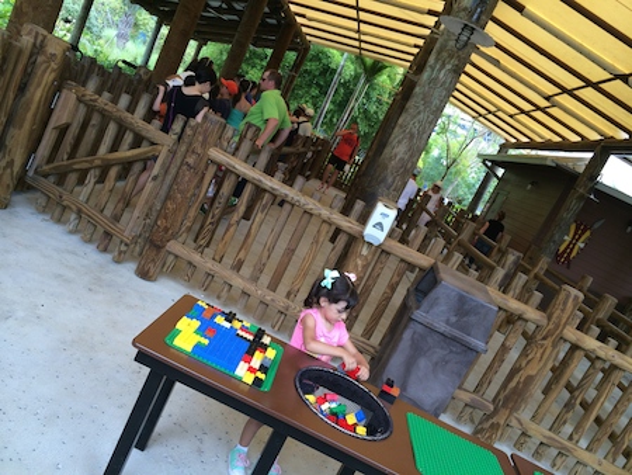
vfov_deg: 46.8
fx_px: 548
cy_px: 238
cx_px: 316
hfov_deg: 59.9
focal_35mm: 30
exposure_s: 1/120
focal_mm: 4.12
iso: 64
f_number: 2.2
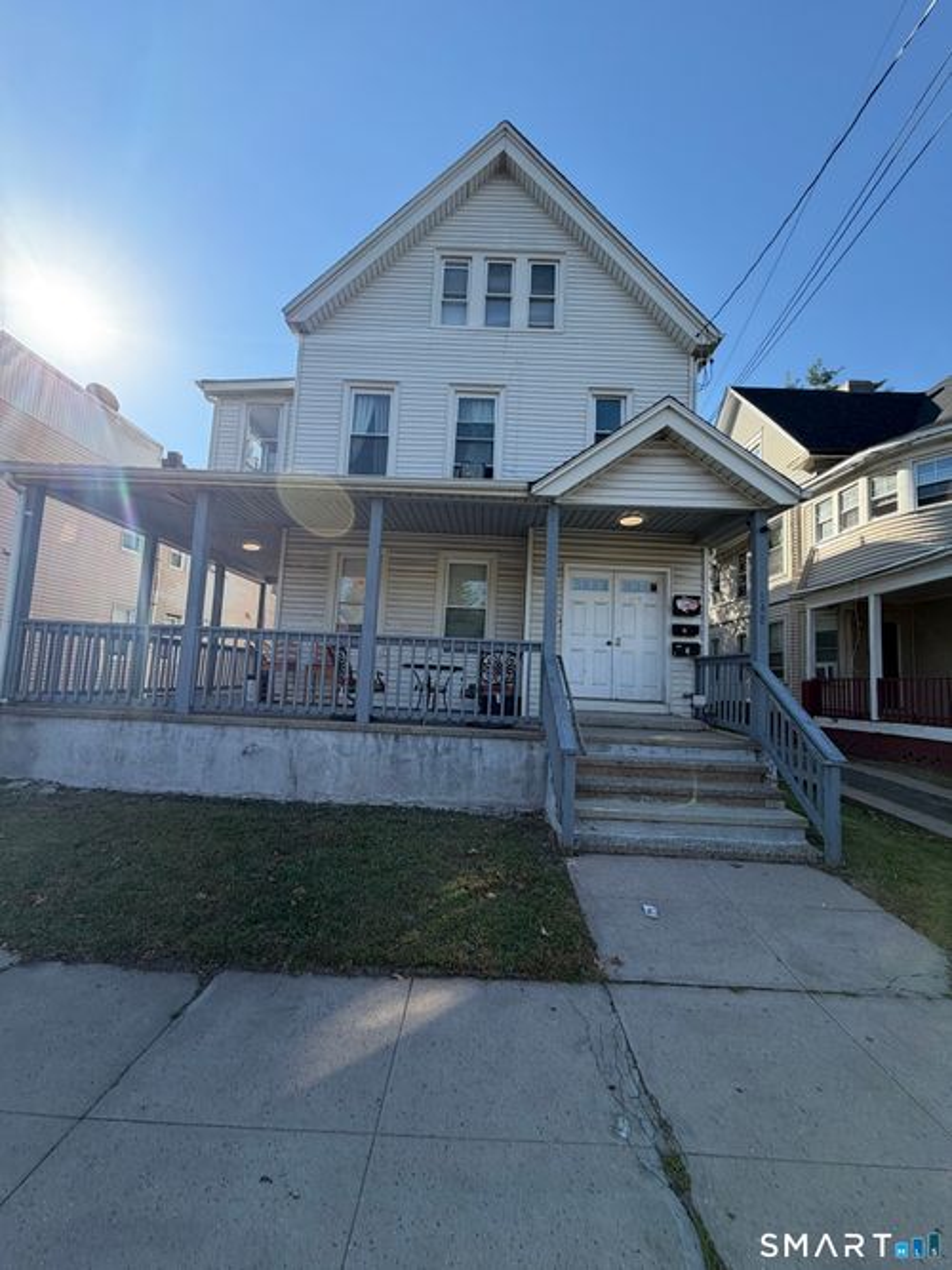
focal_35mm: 14
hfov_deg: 85.7
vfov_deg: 102.1
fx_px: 514
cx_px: 476
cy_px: 635
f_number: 2.2
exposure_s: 1/644
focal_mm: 2.22
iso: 40
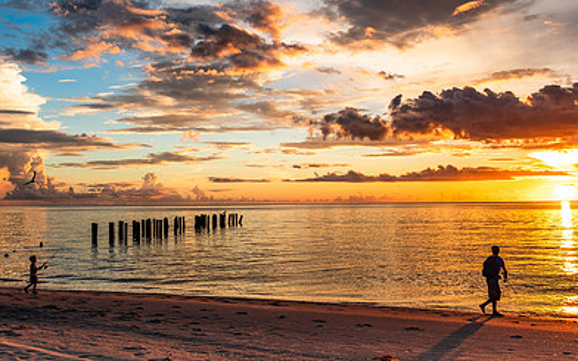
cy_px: 141
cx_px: 170
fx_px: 614
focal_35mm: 39
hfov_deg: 49.0
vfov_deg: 32.7
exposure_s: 1/160
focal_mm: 24
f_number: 10
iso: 200
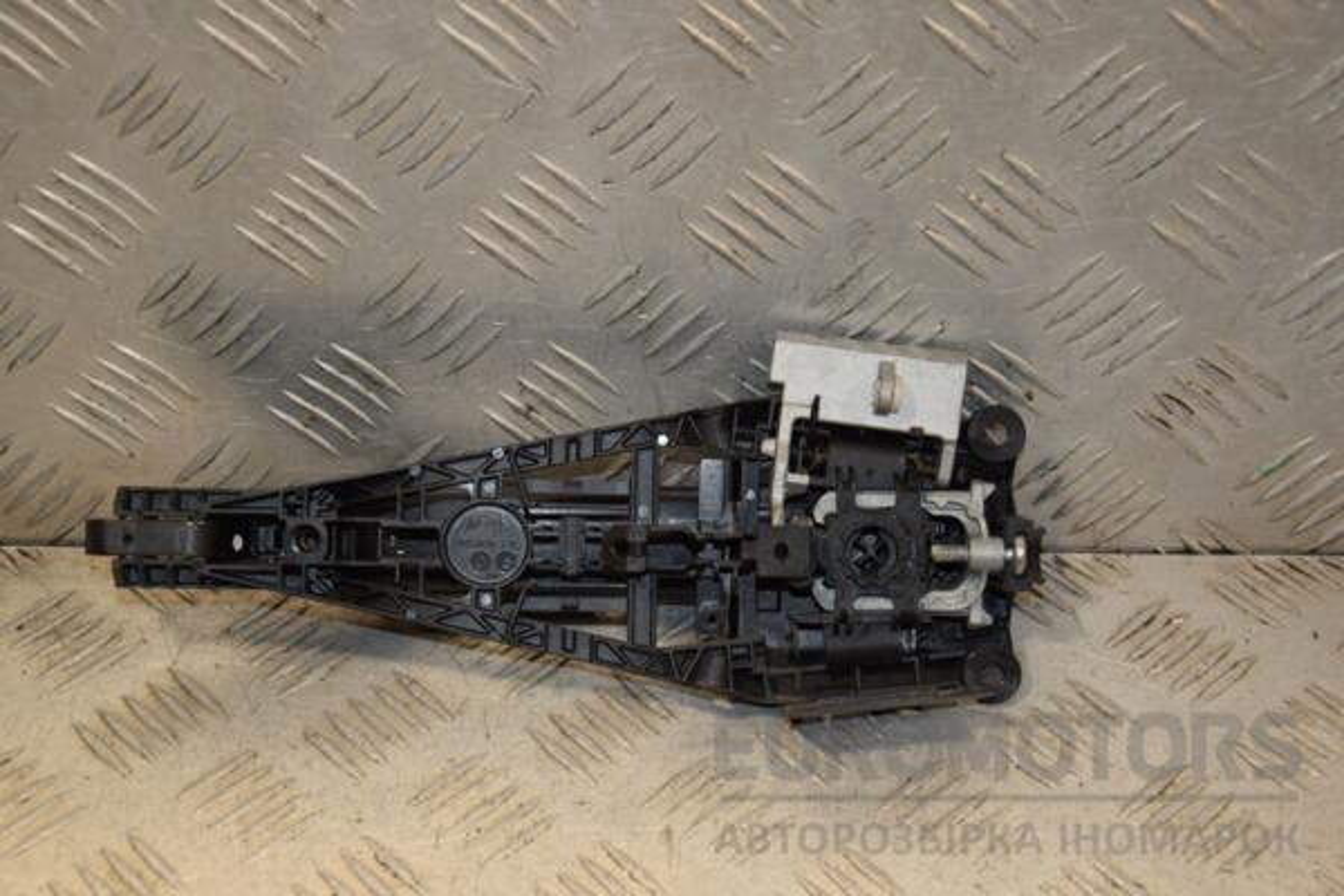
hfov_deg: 26.0
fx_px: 2912
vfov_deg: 17.5
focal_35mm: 78
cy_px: 448
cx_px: 672
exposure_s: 1/200
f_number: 5.6
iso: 800
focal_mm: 52
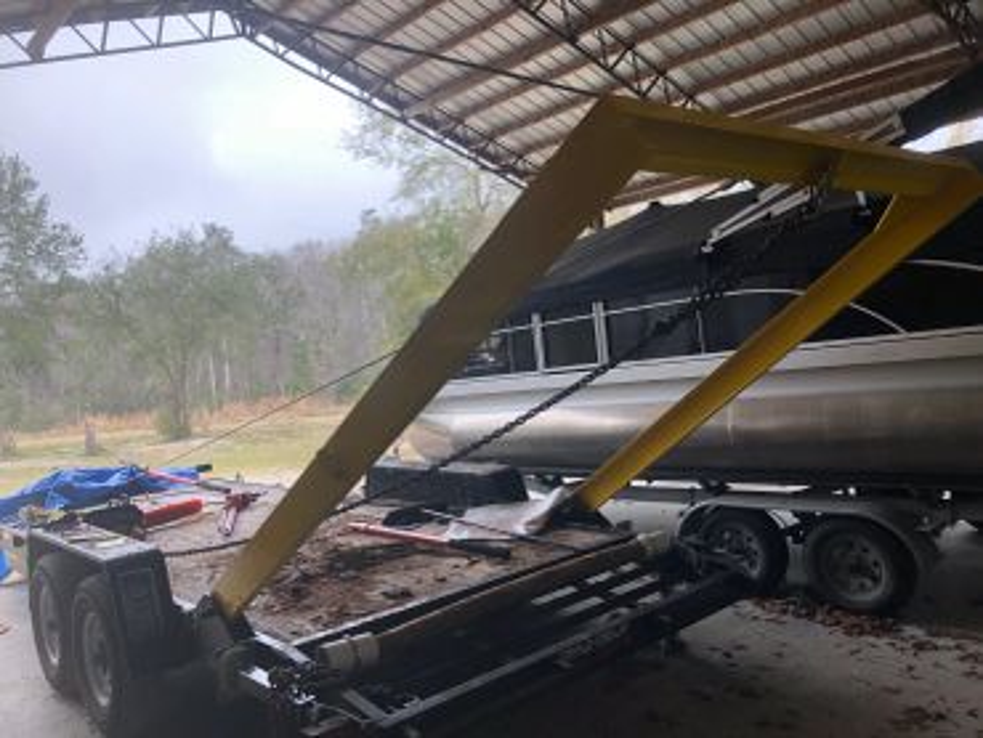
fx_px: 796
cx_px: 492
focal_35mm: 28
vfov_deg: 49.8
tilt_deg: -1.3
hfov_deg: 63.4
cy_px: 369
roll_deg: +5.7
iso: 50
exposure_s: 1/120
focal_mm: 3.99
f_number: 1.8
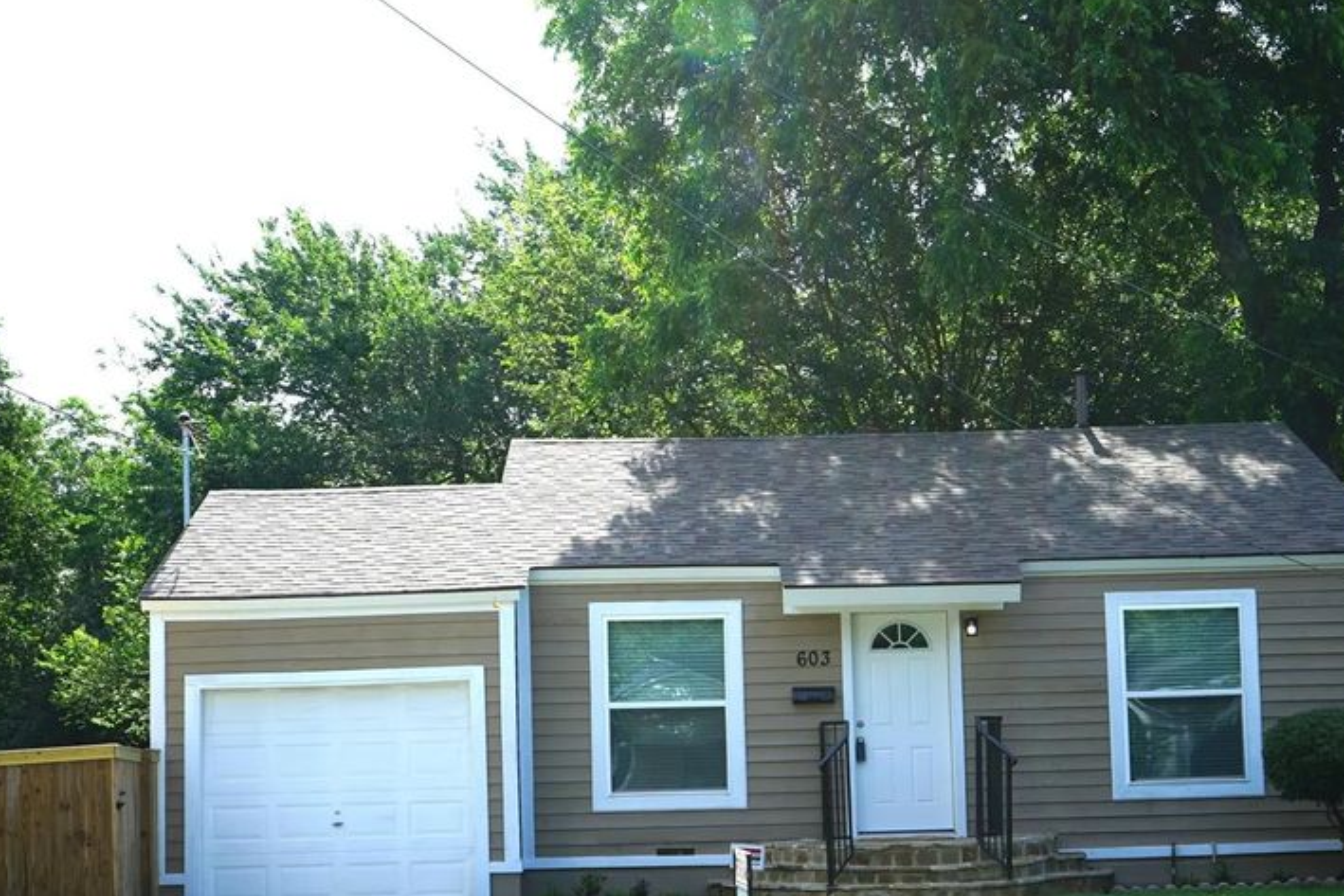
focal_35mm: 65
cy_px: 605
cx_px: 736
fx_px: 2427
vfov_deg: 20.8
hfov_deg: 30.9
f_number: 11
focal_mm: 45
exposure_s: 1/100
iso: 100
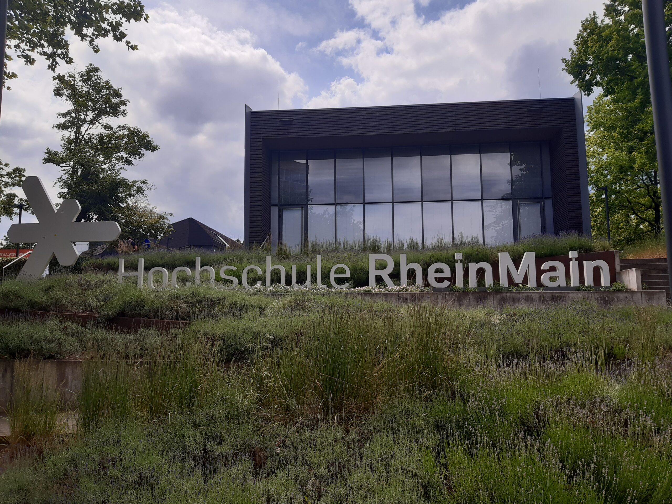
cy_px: 252
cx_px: 336
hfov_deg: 67.3
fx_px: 505
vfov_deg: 53.1
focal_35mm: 26
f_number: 1.7
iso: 40
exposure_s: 1/1880
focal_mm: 3.92
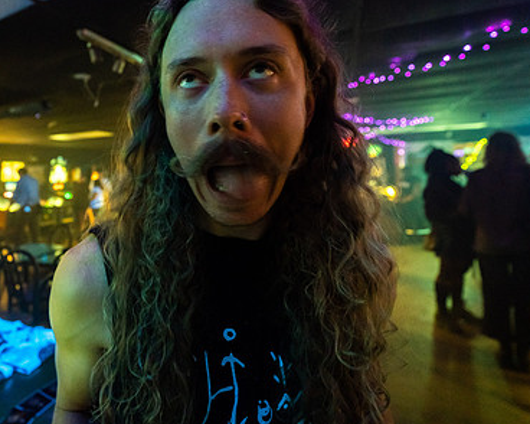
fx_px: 345
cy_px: 159
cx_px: 140
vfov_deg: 62.2
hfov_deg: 70.6
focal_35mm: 22
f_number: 2.8
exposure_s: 1/80
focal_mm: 14.7
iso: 3200
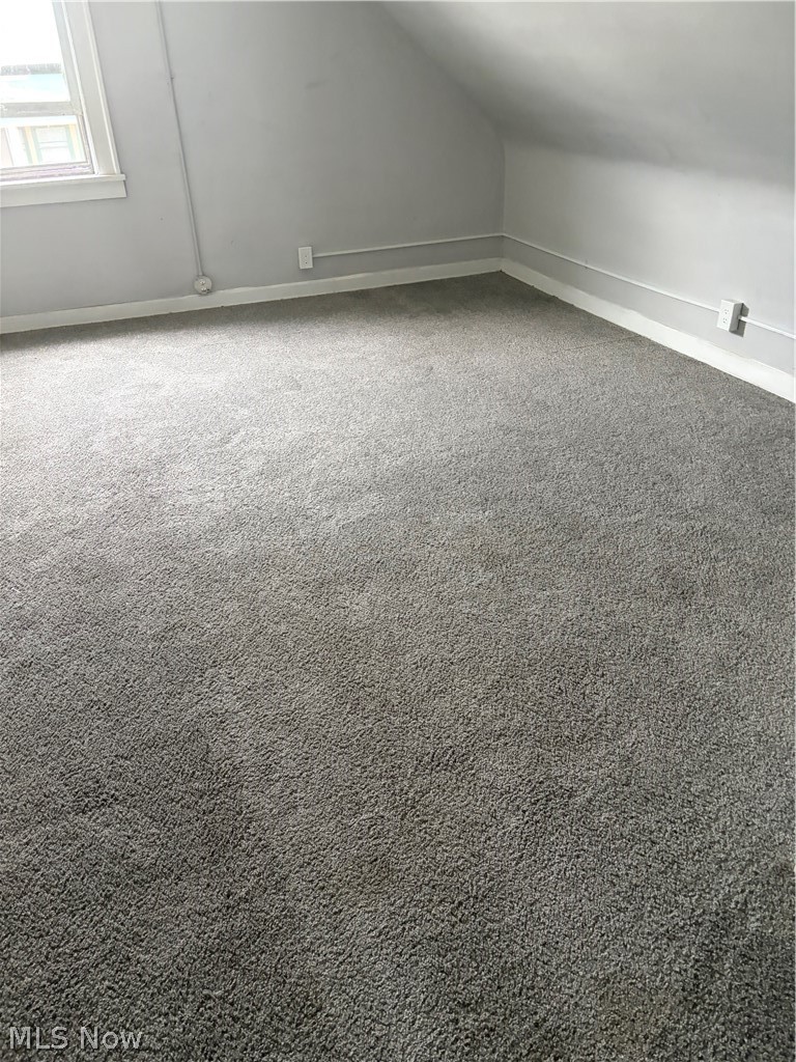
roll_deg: +1.0
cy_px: 531
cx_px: 398
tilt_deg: -29.5
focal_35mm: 26
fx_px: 797
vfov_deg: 67.3
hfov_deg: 53.1
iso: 500
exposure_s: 1/59
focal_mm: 5.96
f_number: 1.6
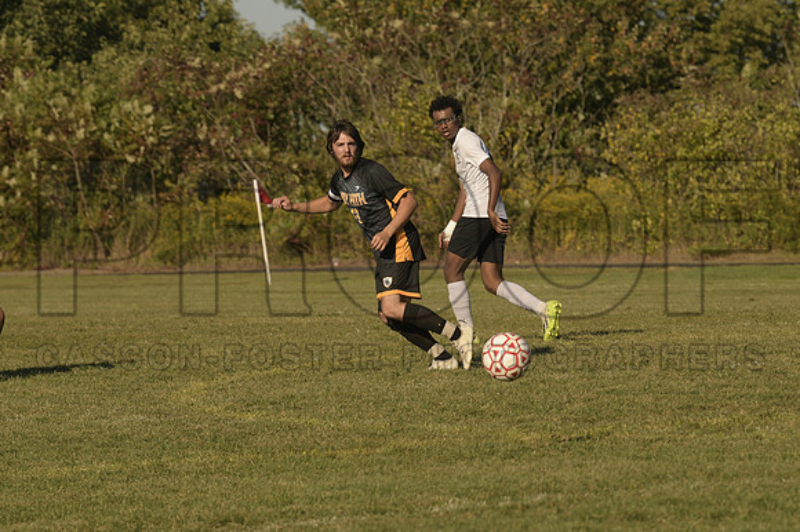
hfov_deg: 6.9
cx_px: 400
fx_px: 6663
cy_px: 266
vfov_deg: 4.6
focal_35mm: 300
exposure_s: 1/2500
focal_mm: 200
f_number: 6.3
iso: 400
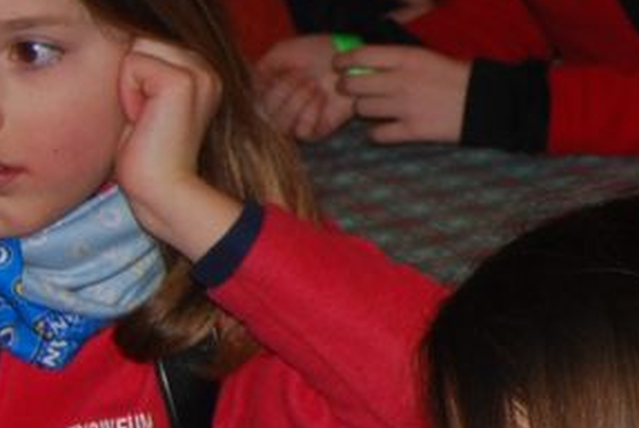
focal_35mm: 234
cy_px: 23
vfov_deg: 5.9
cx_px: 1098
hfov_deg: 8.5
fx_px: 4158
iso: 200
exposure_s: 1/60
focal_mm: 28
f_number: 4.2
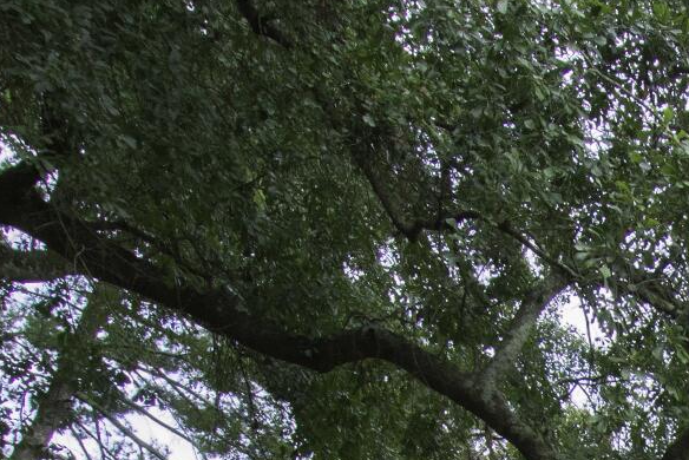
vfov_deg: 14.7
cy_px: 909
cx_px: 970
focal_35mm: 77
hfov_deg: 22.6
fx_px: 1474
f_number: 8
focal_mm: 10
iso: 1000
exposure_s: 1/200
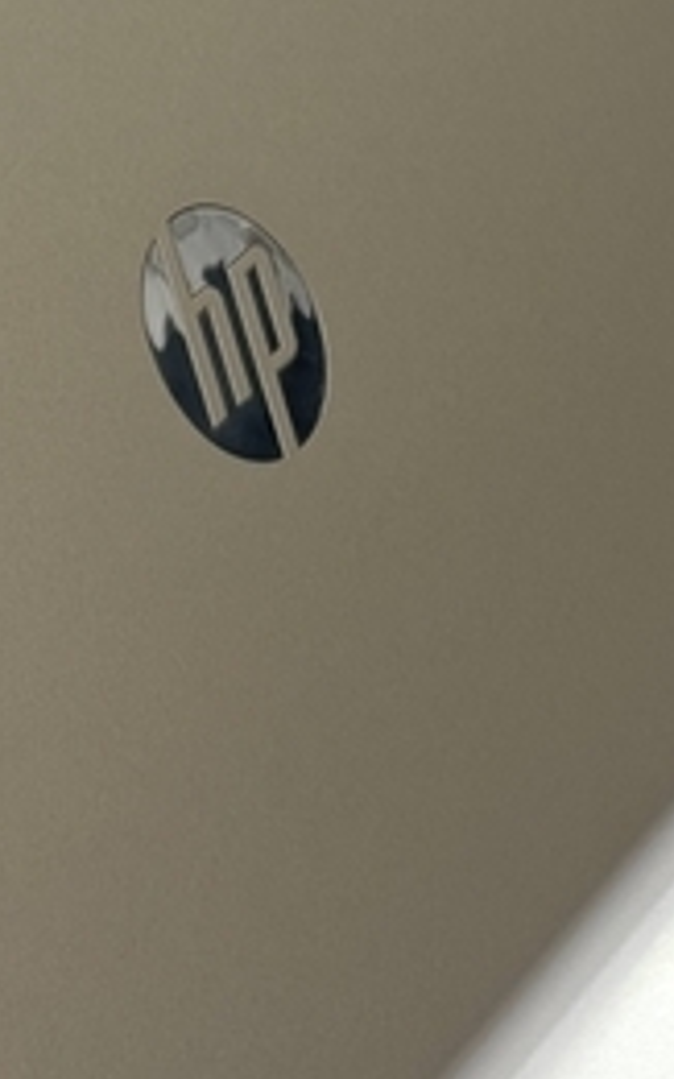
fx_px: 4587
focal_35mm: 156
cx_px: -124
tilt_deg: -34.6
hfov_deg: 8.3
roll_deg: +1.1
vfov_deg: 13.4
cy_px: 542
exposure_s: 1/121
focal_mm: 6.76
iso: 50
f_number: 1.78
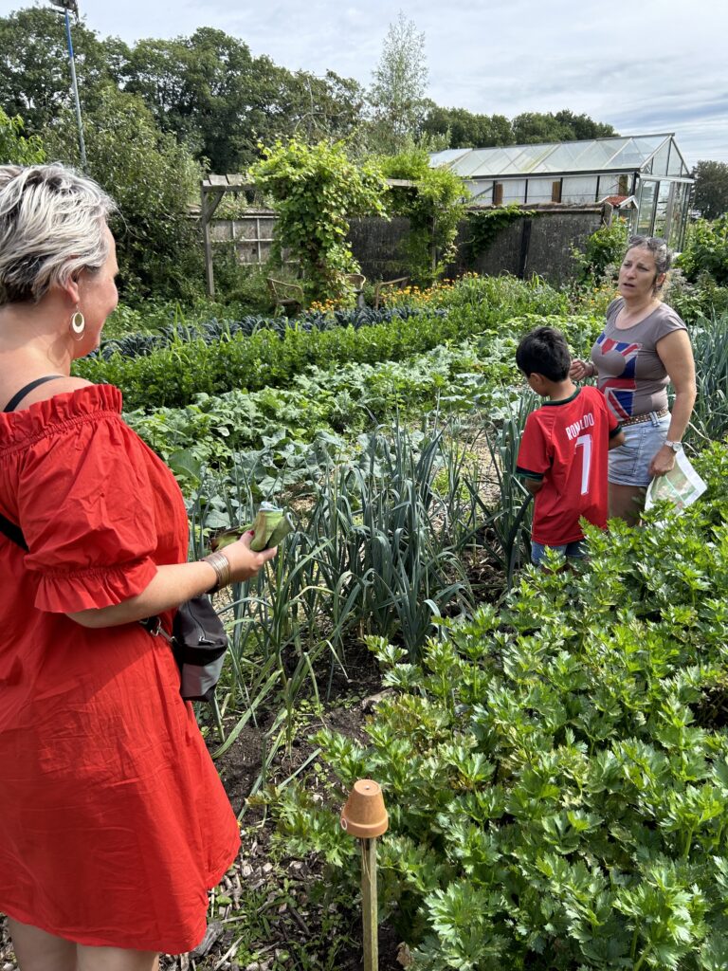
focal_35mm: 26
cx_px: 364
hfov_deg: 53.1
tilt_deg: -18.6
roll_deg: -0.3
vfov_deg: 67.3
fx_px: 729
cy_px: 486
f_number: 1.5
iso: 50
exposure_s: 1/1252
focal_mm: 5.7
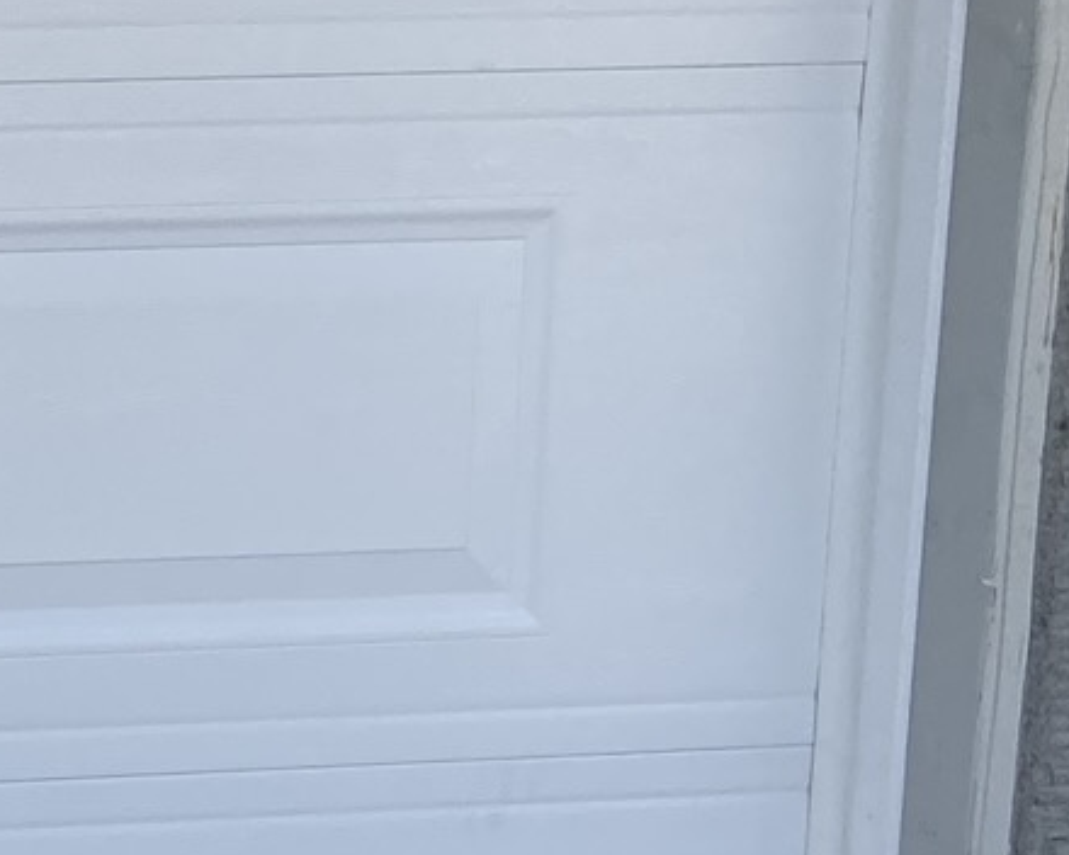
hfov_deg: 14.4
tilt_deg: -8.3
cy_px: -73
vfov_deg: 12.8
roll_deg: -0.6
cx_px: -850
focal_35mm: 118
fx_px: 3733
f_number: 1.8
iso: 32
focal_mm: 4.25
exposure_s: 1/724
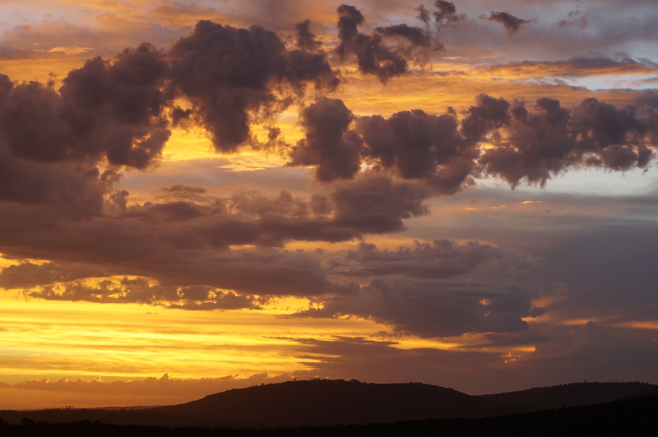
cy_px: 218
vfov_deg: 18.1
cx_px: 329
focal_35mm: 75
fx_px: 1369
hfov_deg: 27.0
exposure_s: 1/80
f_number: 8
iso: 400
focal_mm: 50
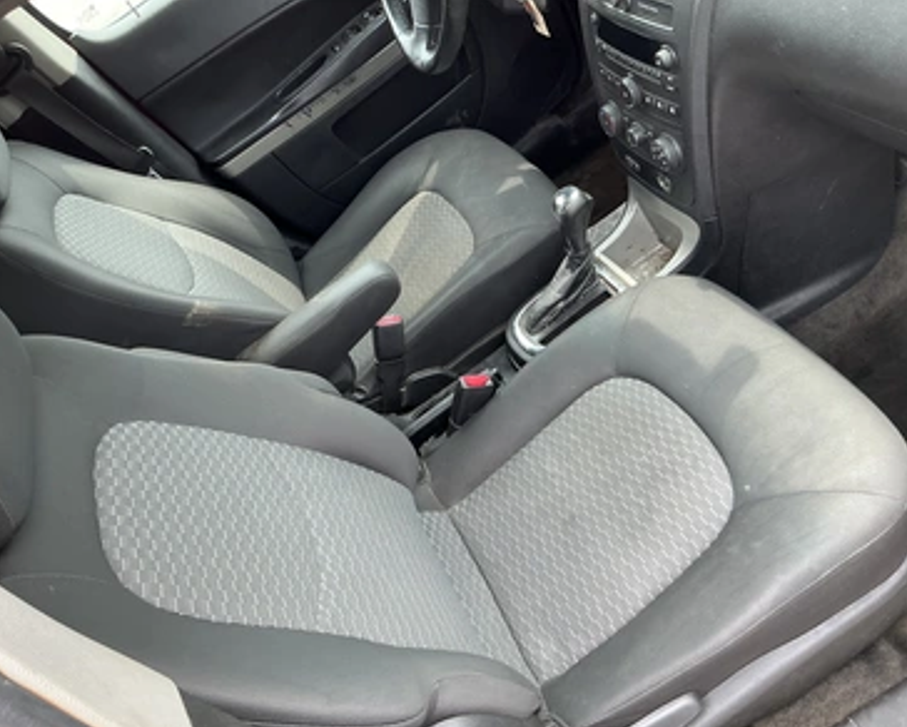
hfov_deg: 58.7
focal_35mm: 30
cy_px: 371
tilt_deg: -40.7
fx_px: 806
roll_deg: +44.7
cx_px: 431
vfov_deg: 48.6
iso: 40
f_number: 1.8
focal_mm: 3
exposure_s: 1/122
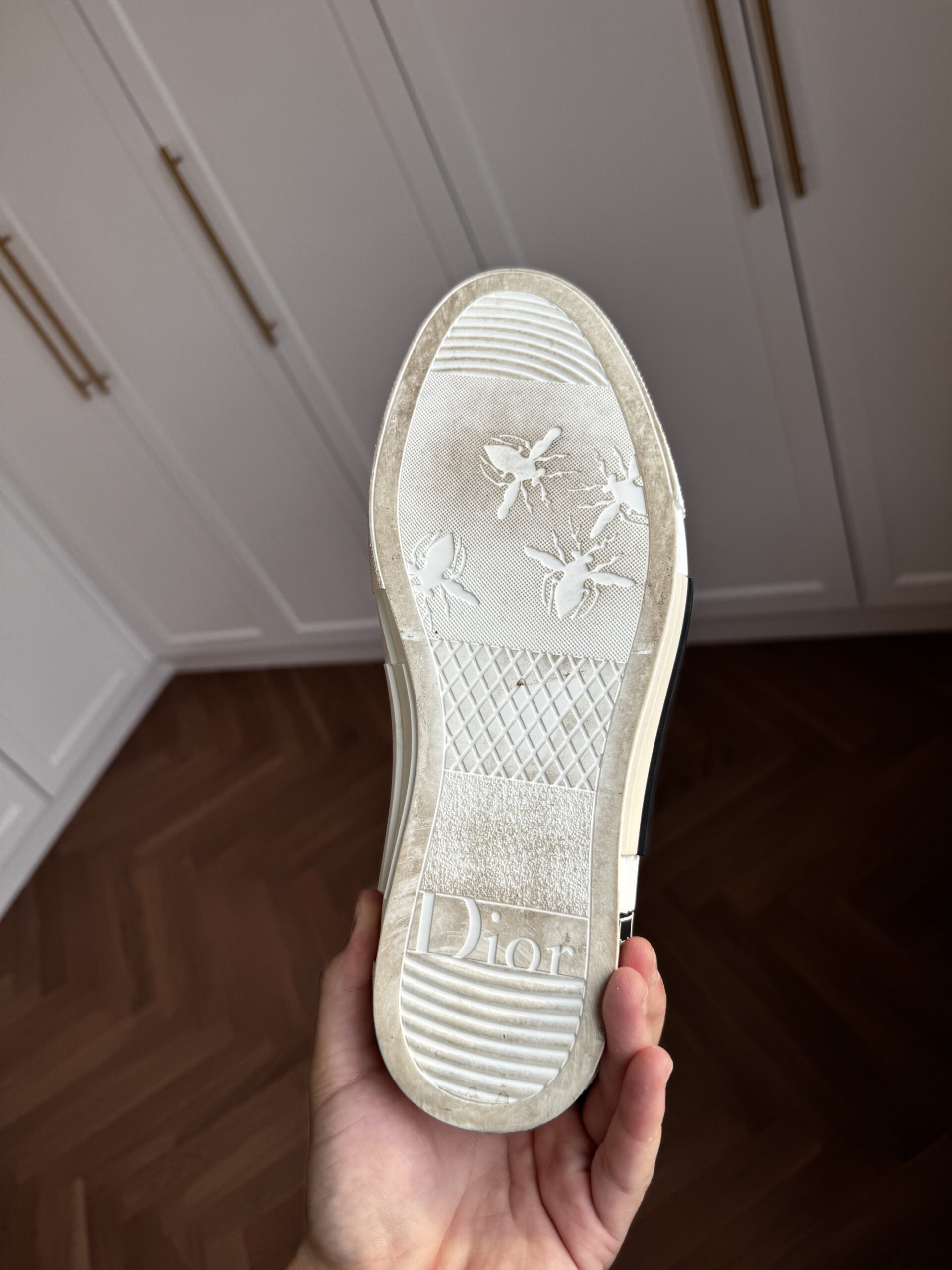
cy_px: 635
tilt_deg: -35.9
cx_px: 476
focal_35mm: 24
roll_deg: +28.5
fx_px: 880
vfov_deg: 71.6
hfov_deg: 56.8
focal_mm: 6.76
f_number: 1.78
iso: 50
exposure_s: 1/126
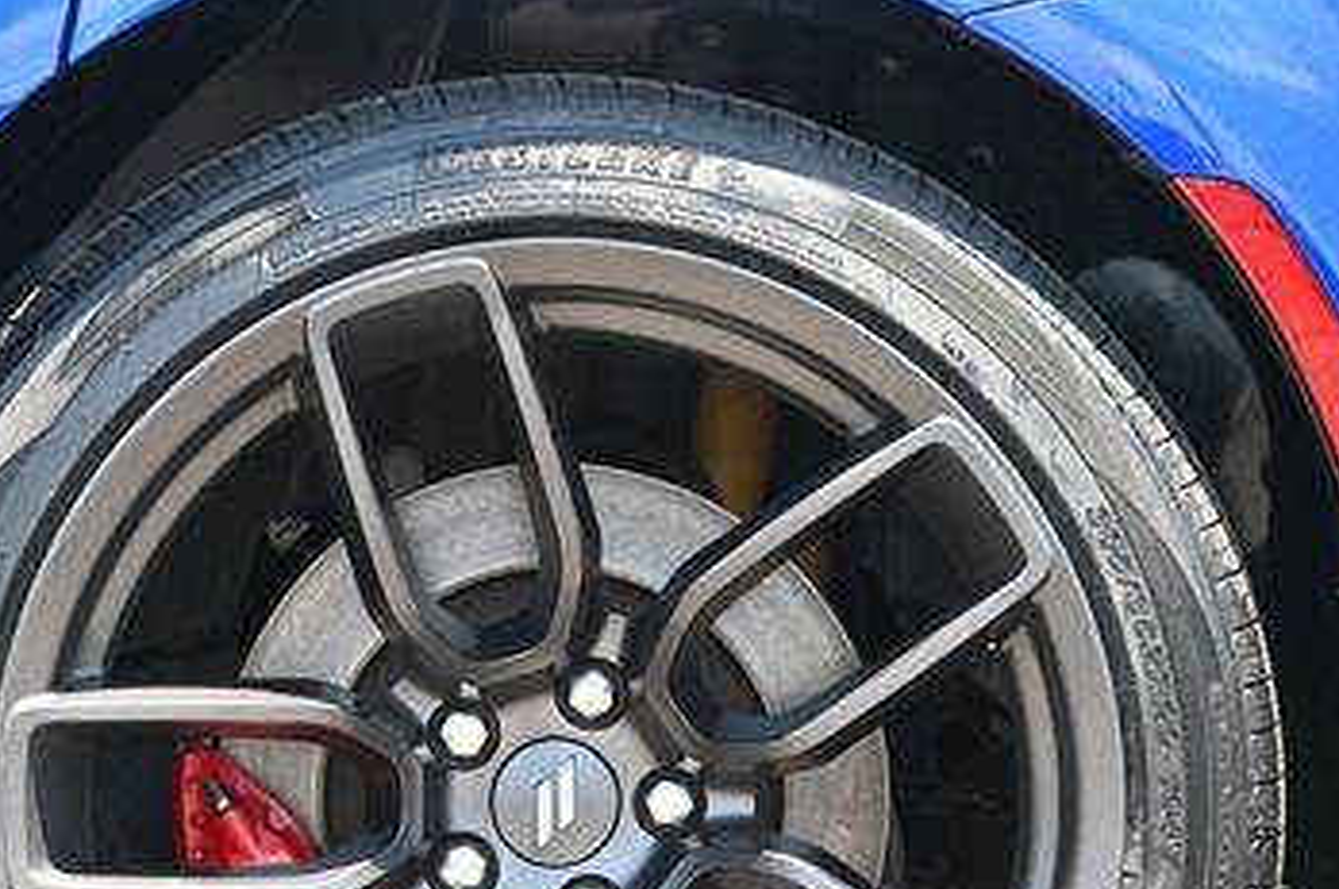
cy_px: 808
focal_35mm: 127
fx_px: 4717
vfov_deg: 10.7
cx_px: 573
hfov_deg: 16.1
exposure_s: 1/125
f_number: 6
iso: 450
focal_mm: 46
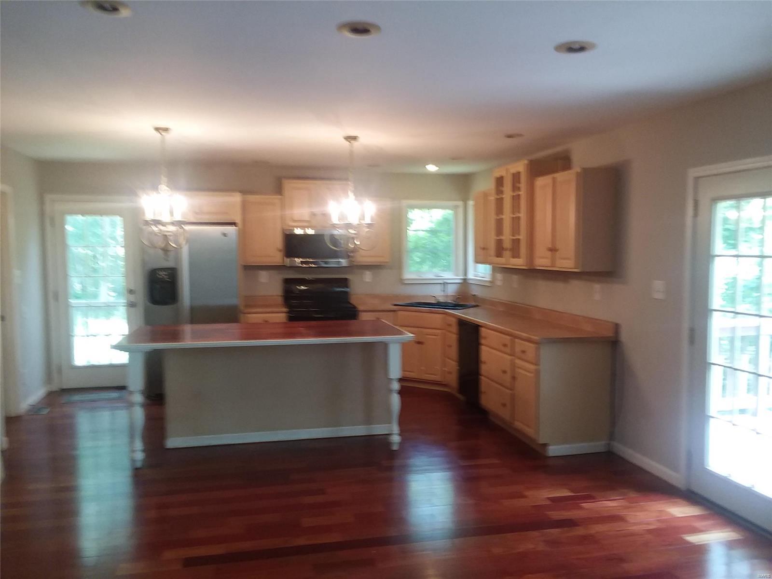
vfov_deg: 48.2
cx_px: 386
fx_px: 647
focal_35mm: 29
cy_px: 290
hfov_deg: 61.7
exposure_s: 1/30
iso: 64
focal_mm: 2.47
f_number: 1.9
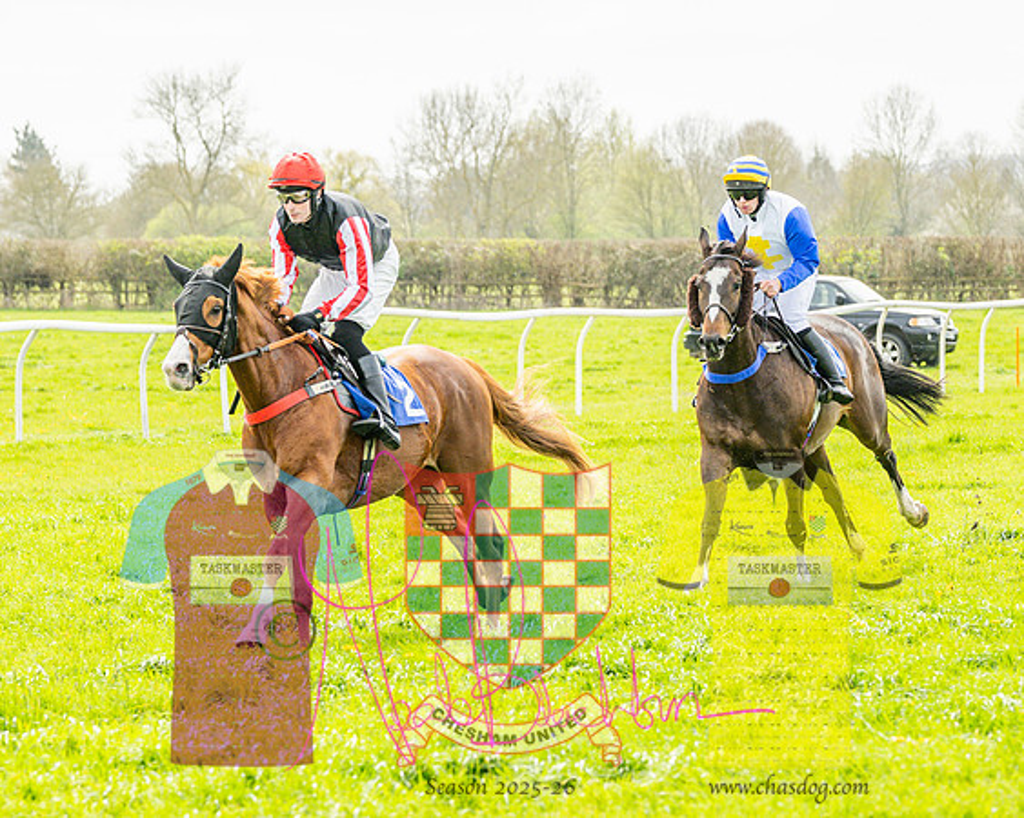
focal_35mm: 207
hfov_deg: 9.3
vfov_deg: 7.5
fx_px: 6272
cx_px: 441
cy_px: 436
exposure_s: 1/1600
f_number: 4
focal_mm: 101
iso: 400
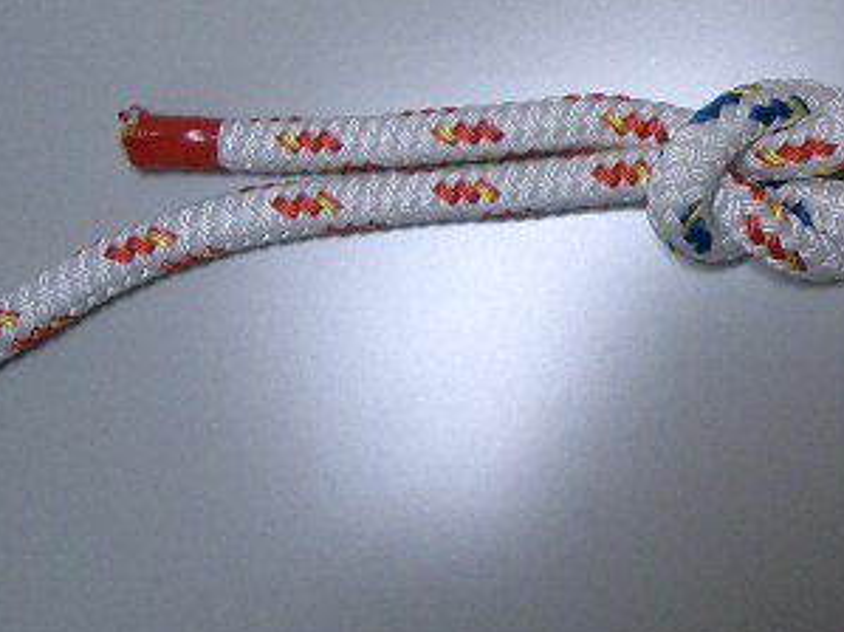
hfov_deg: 24.8
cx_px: 836
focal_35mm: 75
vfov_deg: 19.5
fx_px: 1828
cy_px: 175
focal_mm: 5.8
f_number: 2.6
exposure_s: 1/60
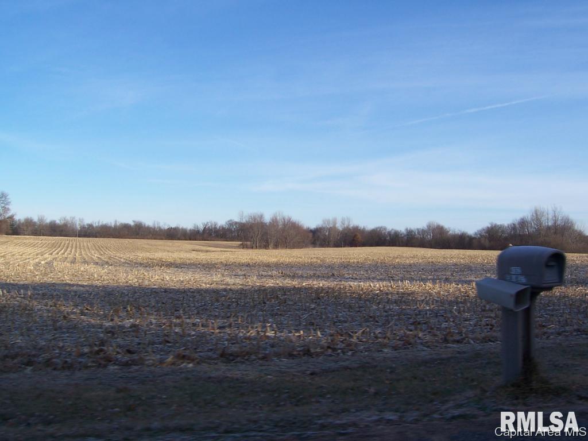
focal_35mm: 36
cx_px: 294
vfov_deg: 39.7
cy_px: 220
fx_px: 612
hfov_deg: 51.4
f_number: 4.8
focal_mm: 6
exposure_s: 1/350
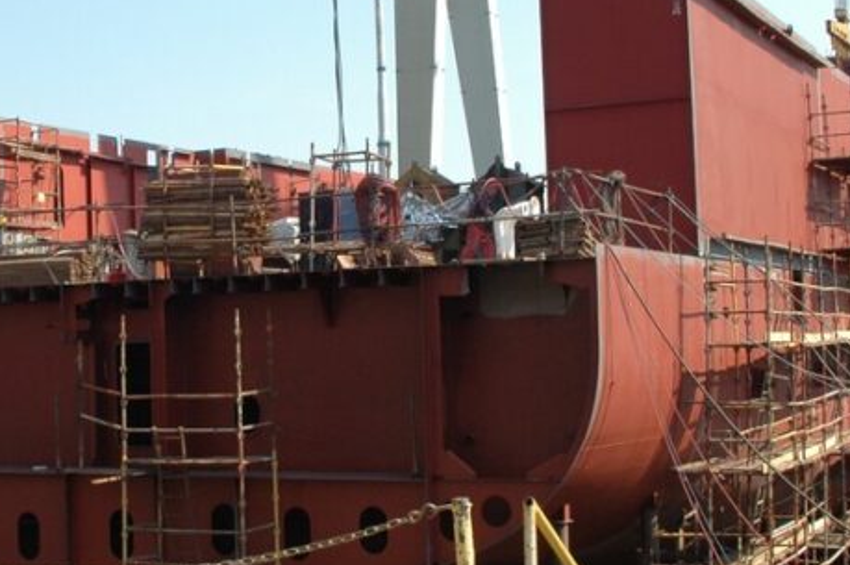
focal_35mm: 67
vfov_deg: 20.3
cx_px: 207
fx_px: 1580
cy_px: 255
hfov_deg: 29.6
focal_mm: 20
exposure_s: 1/160
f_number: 11
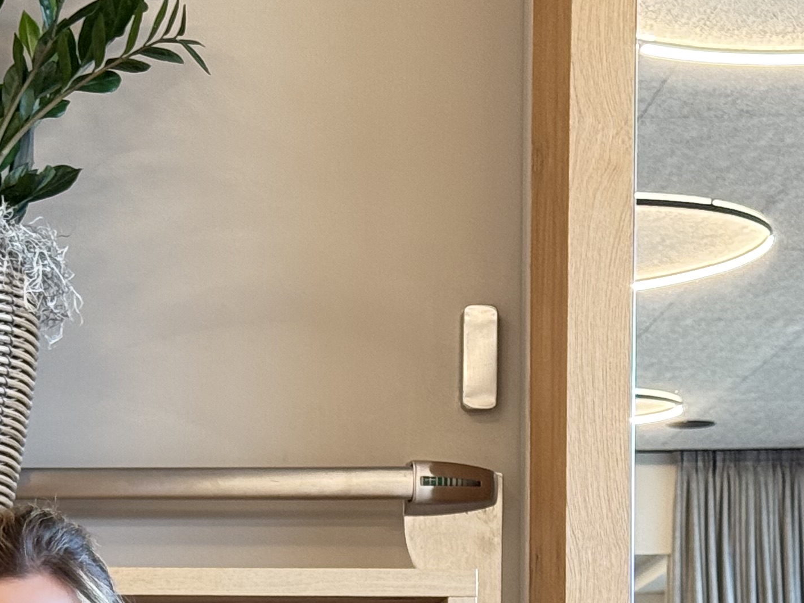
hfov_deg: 14.1
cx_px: -47
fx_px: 3182
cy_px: 831
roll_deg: -0.4
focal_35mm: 137
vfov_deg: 10.5
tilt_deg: +2.0
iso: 250
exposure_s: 1/50
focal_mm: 6.76
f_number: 1.78
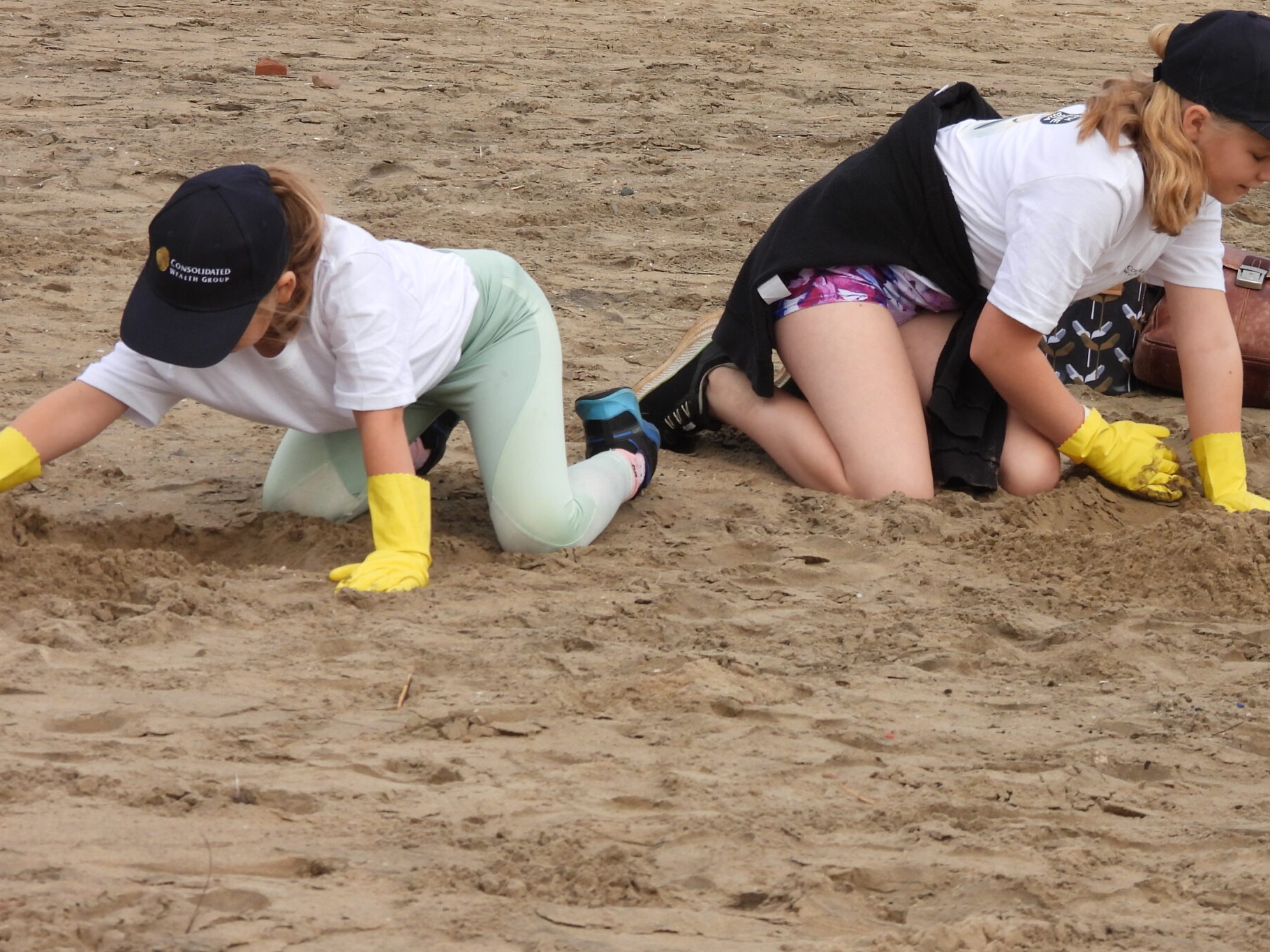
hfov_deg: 10.4
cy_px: 373
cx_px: 762
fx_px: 6970
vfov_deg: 7.8
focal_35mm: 190
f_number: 4
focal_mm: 24.1
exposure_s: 1/320
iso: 100
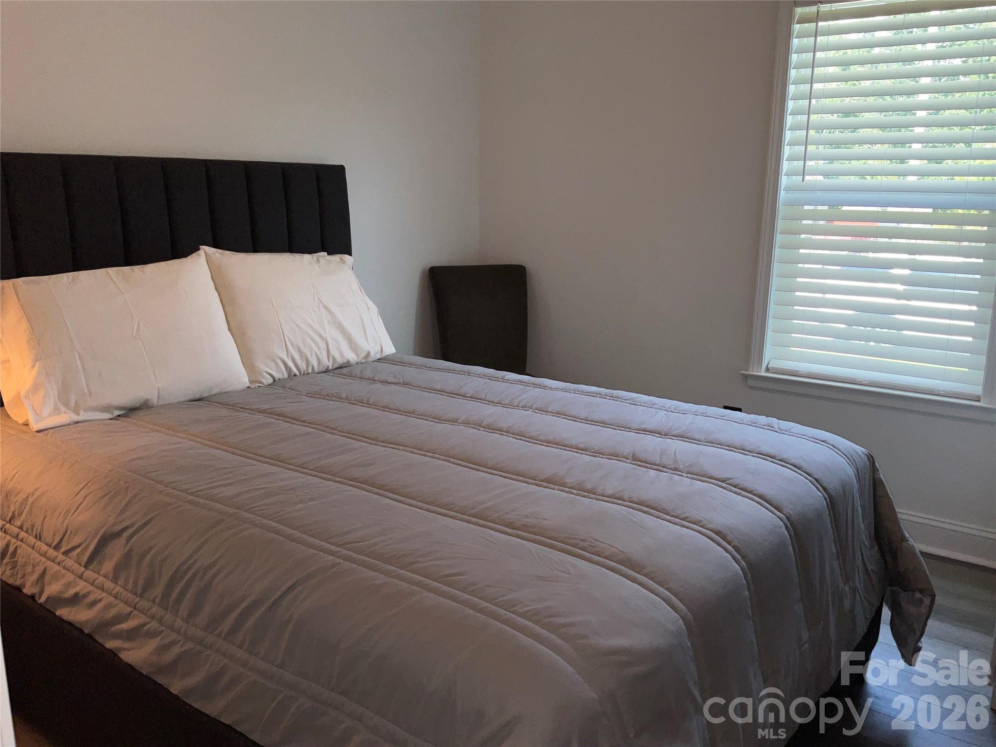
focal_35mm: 29
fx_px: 834
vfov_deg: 48.2
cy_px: 374
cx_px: 498
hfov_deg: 61.7
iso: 16
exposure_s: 1/111
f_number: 1.8
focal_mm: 3
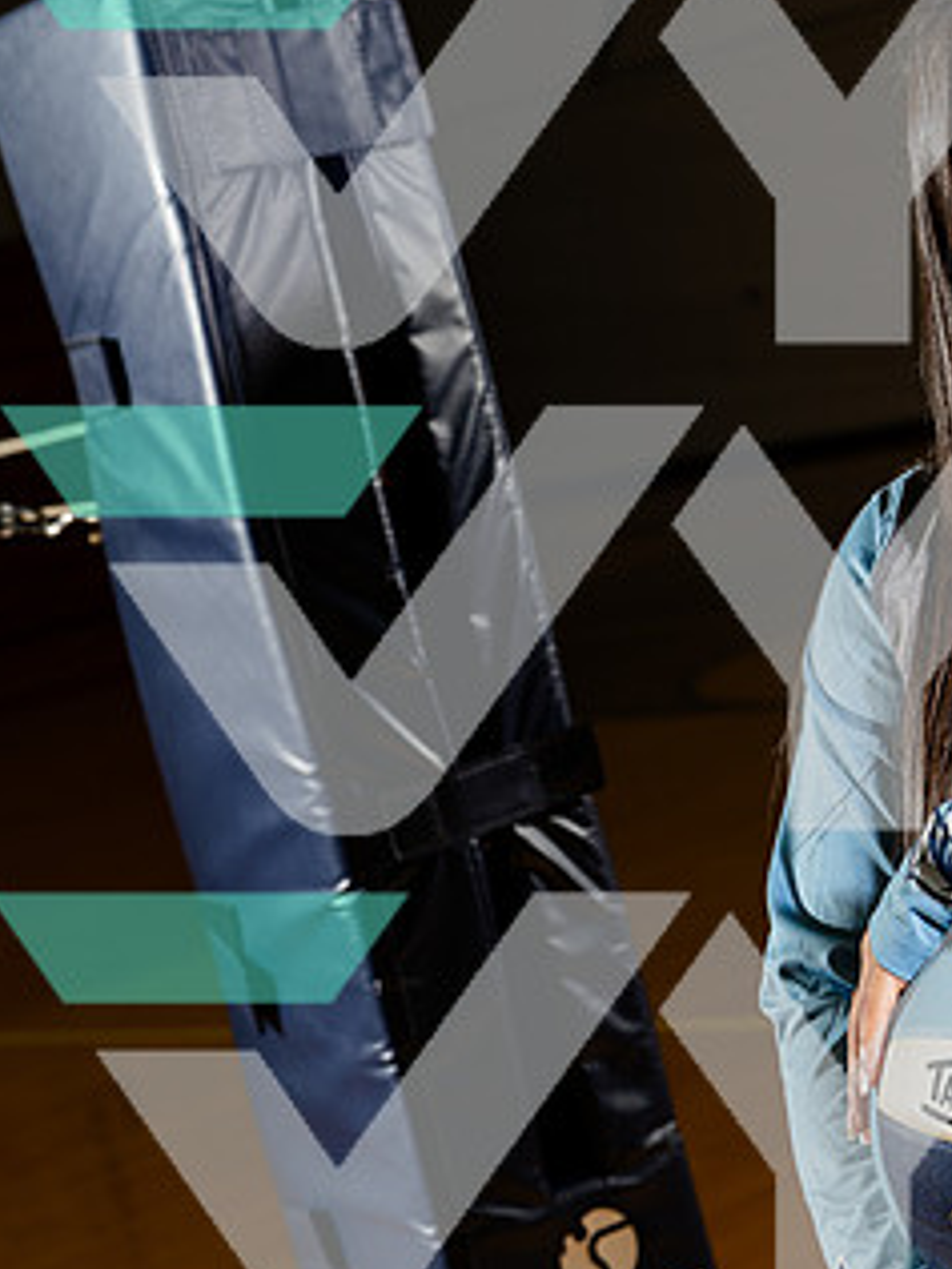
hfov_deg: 16.0
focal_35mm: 90
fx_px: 3300
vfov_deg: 21.8
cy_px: 620
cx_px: 1024
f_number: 5
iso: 250
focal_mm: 51
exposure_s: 1/250
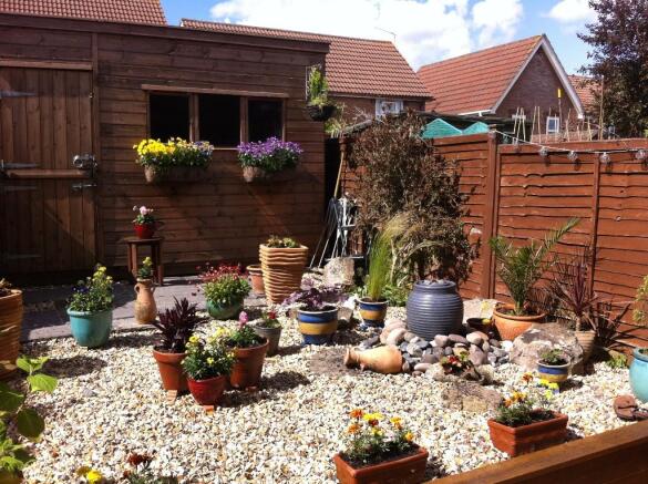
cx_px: 324
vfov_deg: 40.6
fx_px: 654
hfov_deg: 52.7
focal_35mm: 35
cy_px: 242
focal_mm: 3.85
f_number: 2.8
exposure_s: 1/815
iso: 80
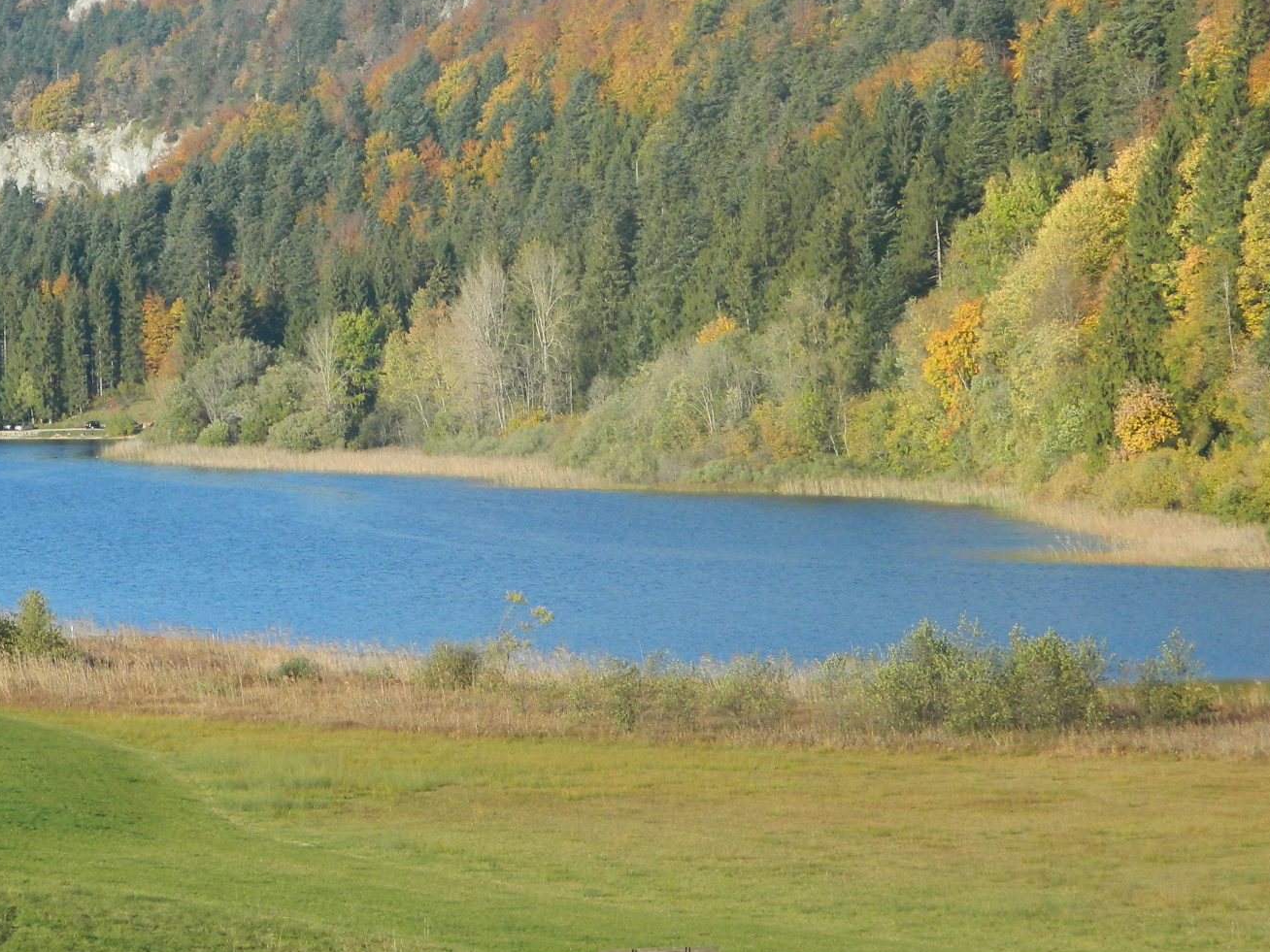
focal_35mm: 202
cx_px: 477
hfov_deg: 9.8
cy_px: 419
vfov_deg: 7.4
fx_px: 7411
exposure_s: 1/400
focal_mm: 23.2
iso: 110
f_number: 4.7
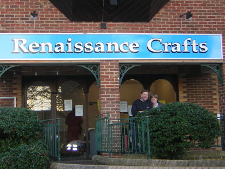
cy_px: 86
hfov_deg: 30.7
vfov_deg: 23.3
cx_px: 111
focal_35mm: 63
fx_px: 410
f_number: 3.1
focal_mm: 6.6
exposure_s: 1/30
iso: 52
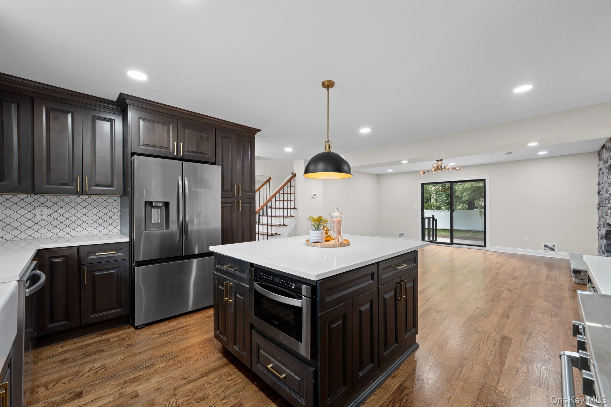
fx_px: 238
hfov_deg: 104.3
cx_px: 306
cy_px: 204
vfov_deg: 81.2
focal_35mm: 14
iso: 320
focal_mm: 14
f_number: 10
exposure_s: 1/1.67
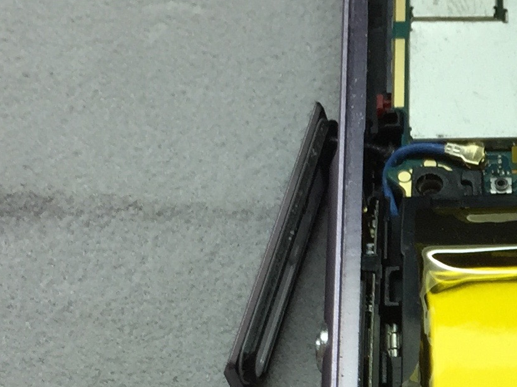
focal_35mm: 115
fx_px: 1717
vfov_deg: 12.2
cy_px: 606
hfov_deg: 16.0
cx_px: 716
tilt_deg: -64.8
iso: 40
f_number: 2.2
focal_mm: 4.15
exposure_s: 1/60
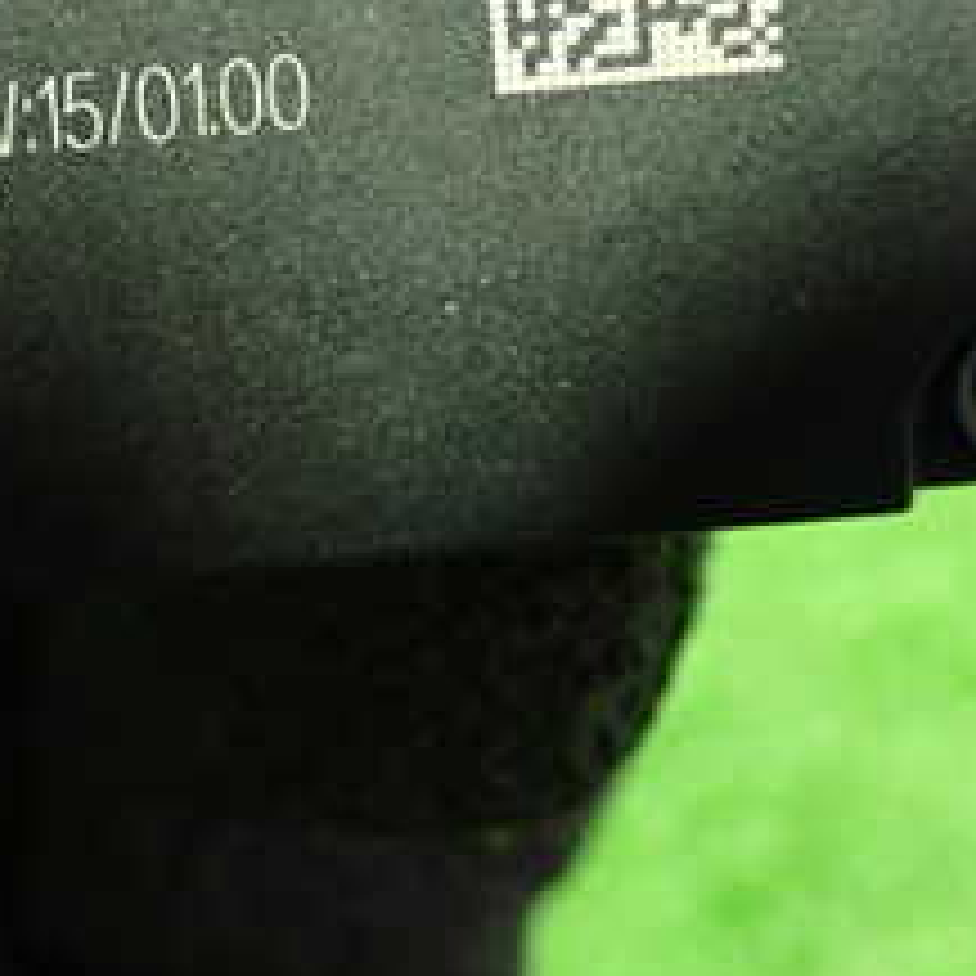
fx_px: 2807
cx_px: 211
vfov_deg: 19.4
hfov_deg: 19.5
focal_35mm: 88
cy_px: 103
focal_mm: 6.37
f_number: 2.5
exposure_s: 1/25
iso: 800
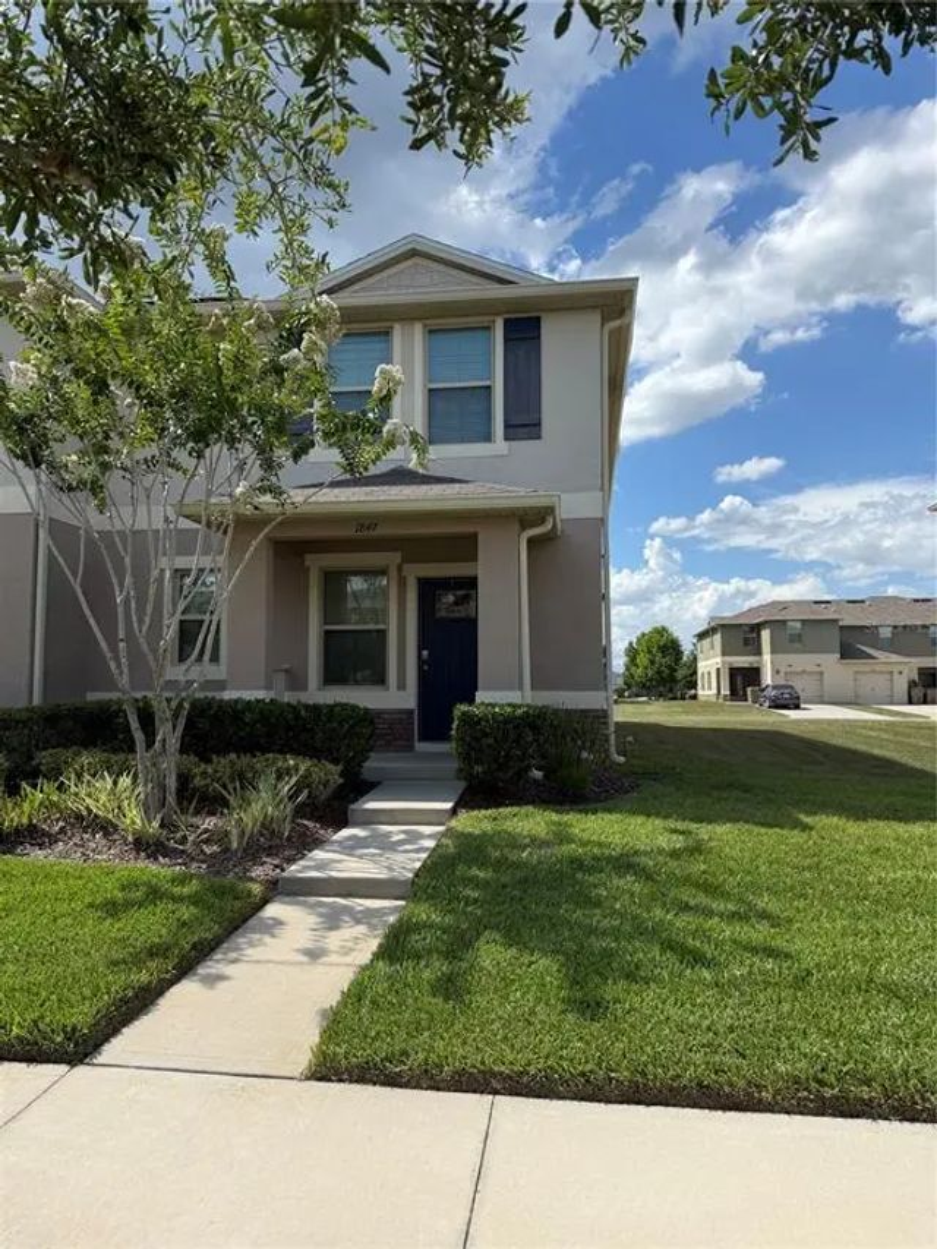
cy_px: 624
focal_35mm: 24
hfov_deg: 56.8
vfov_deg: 71.6
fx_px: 866
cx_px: 468
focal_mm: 6.76
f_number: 1.78
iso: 80
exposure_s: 1/4405
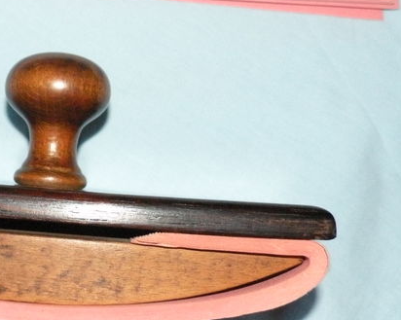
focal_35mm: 64
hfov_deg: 28.5
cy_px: 86
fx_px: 759
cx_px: 41
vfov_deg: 23.6
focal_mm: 4.7
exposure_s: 1/8
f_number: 2.8
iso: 400
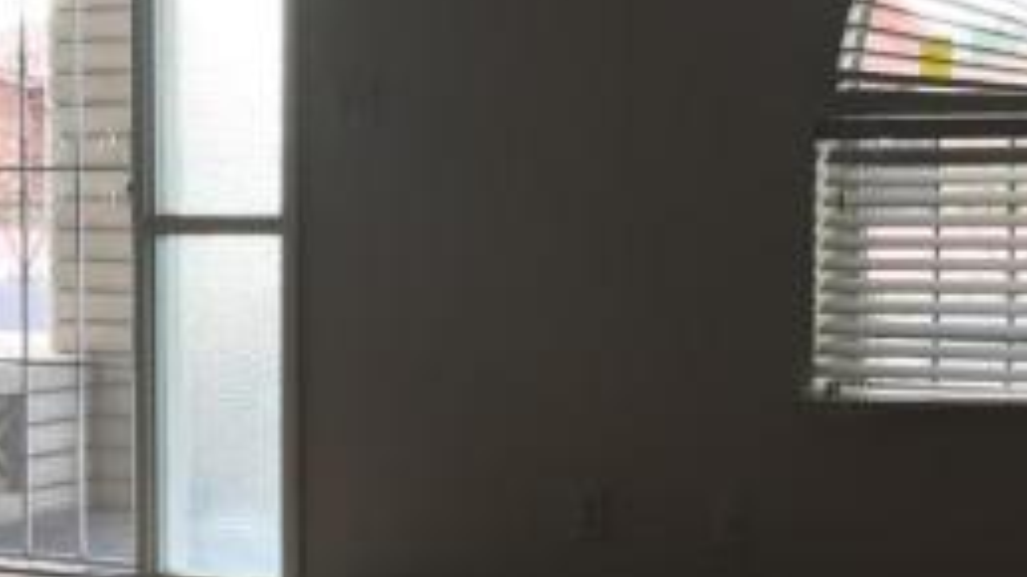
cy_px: 350
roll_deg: +0.0
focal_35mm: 94
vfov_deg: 12.9
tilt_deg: -2.8
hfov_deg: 22.1
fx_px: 2559
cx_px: 92
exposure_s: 1/60
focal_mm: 4.15
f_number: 2.2
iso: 40
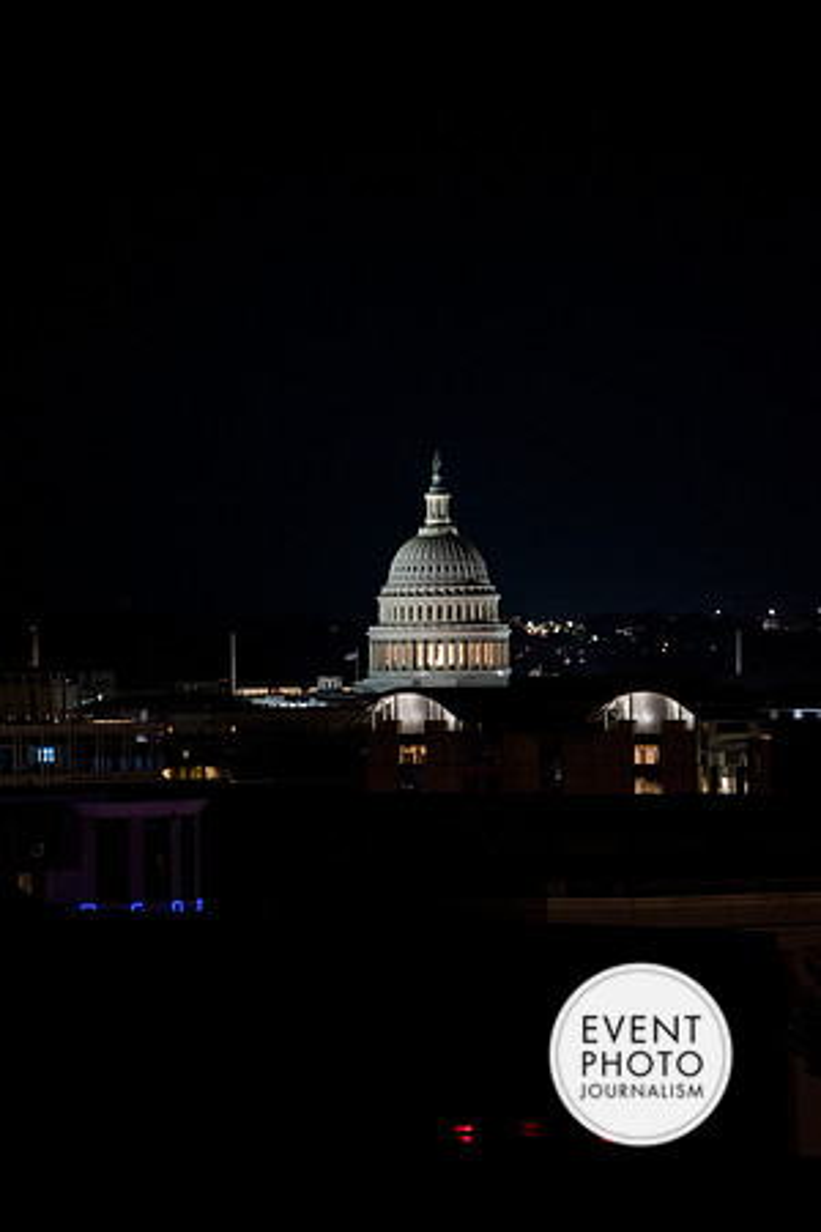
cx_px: 410
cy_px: 616
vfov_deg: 10.3
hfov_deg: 6.9
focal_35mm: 200
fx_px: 6841
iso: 6400
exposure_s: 1/125
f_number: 2.8
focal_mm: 200
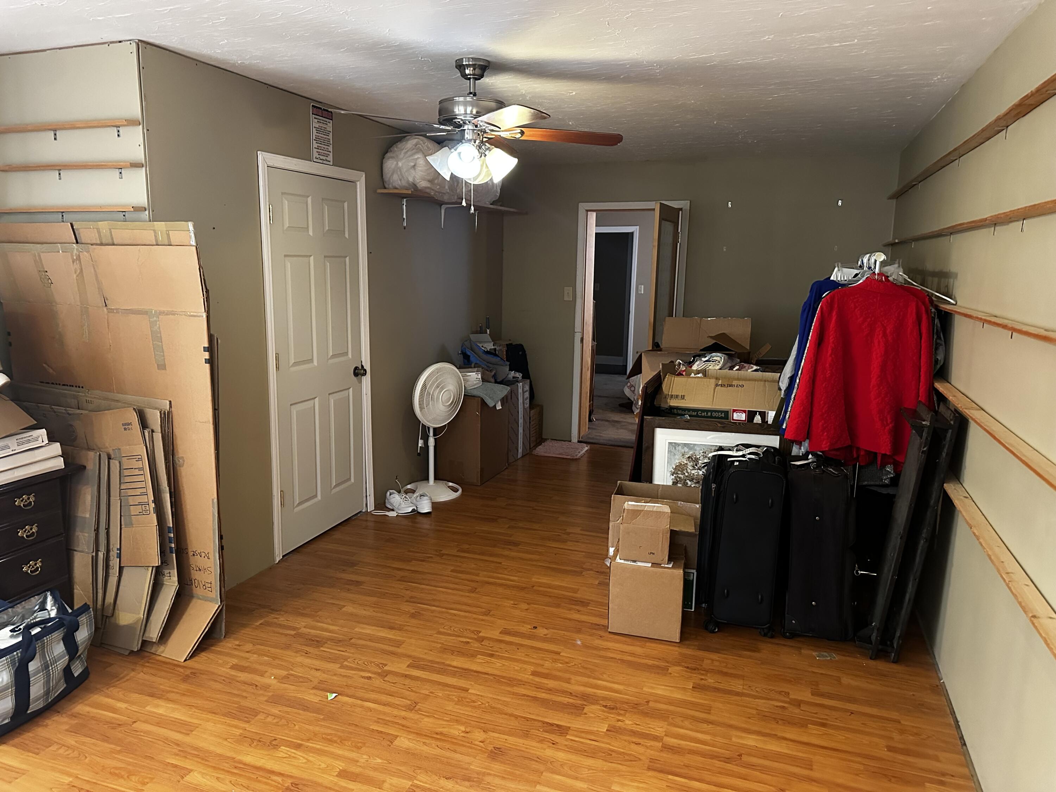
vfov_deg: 56.8
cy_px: 396
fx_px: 732
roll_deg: -1.1
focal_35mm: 24
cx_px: 528
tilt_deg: -9.3
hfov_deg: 71.6
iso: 800
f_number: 1.78
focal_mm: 6.86
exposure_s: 1/40
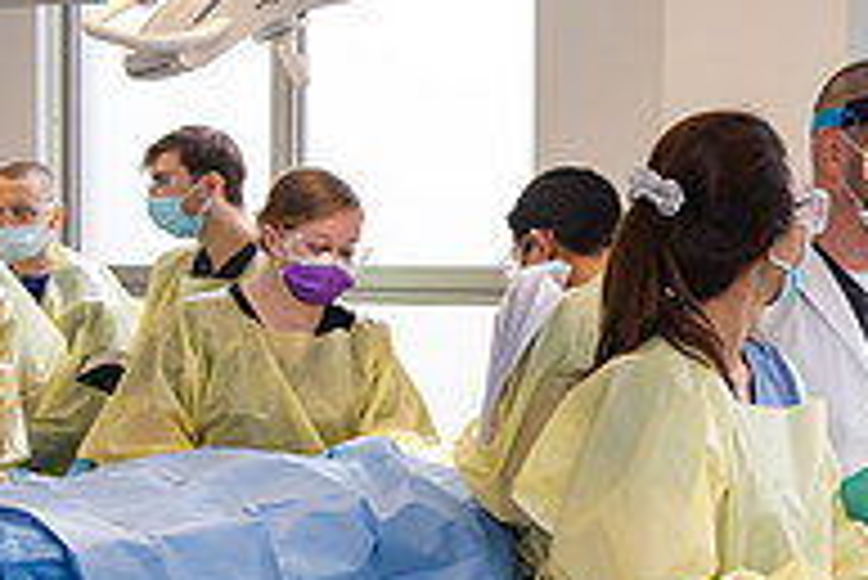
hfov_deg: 18.4
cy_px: 393
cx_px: 895
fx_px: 2606
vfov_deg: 12.7
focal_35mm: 108
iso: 500
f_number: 4
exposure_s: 1/200
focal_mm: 36
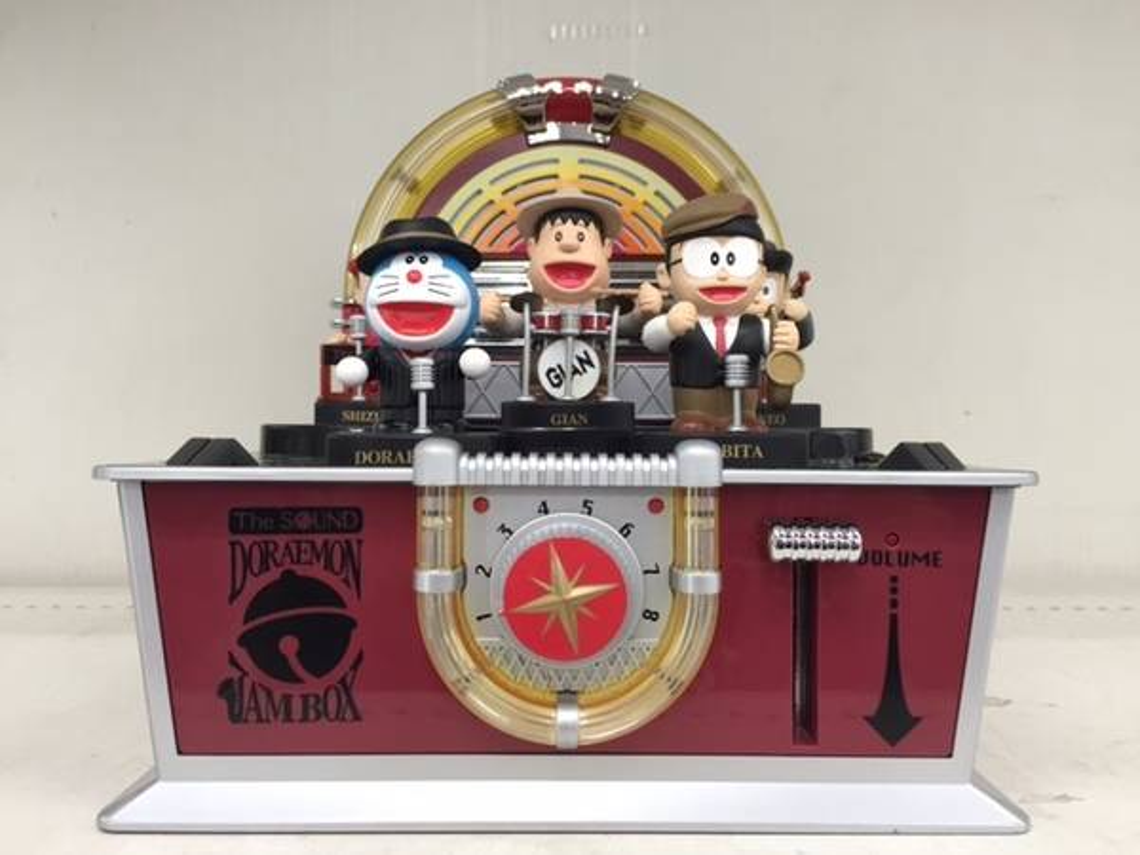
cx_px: 570
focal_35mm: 29
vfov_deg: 48.2
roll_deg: -1.7
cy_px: 428
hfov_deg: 61.7
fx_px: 955
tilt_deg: -0.9
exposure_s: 1/30
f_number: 2.2
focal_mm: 4.15
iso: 40
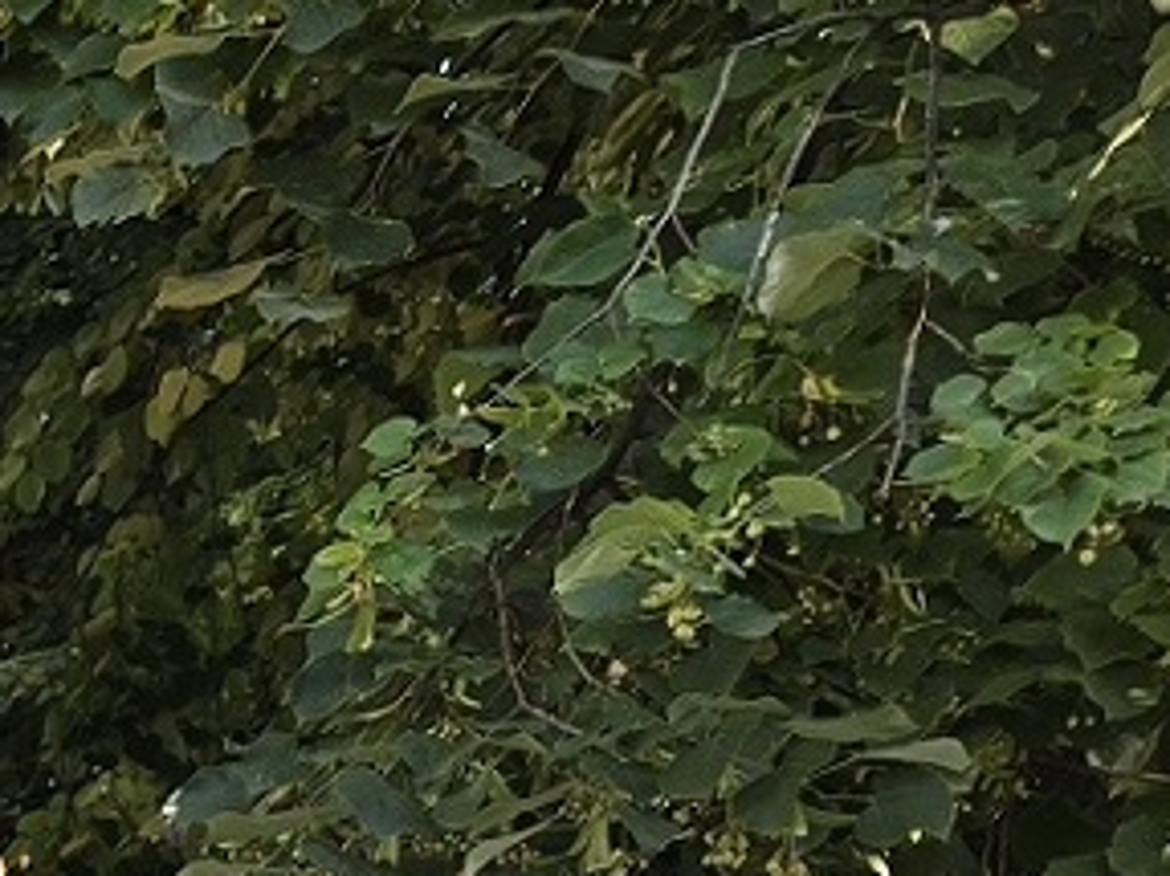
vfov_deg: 9.9
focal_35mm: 130
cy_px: 2182
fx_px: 4392
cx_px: -1459
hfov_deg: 12.5
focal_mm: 6.3
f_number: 1.7
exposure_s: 1/180
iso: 32
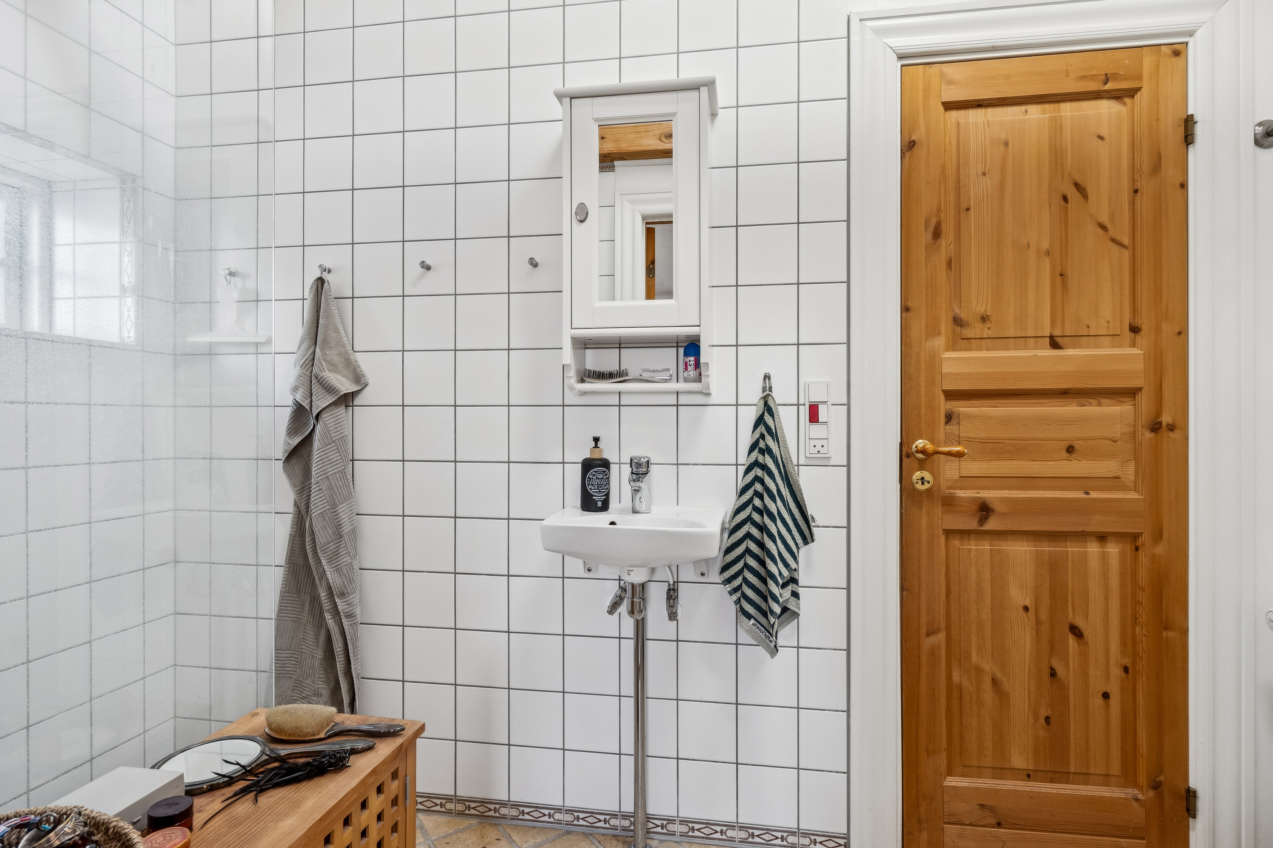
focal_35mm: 20
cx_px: 636
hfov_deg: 85.4
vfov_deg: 63.2
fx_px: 689
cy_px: 424
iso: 200
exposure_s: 1/15
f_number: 8
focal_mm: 13
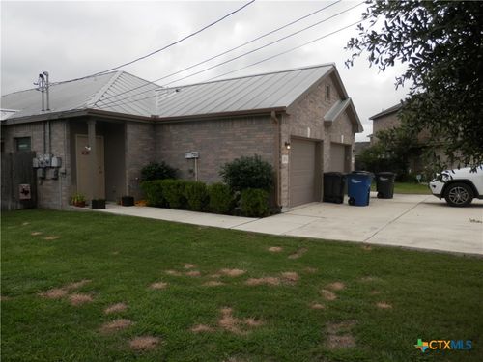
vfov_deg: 54.9
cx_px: 242
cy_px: 181
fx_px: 349
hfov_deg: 69.4
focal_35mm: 25
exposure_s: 1/640
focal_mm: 4.5
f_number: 3
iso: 80
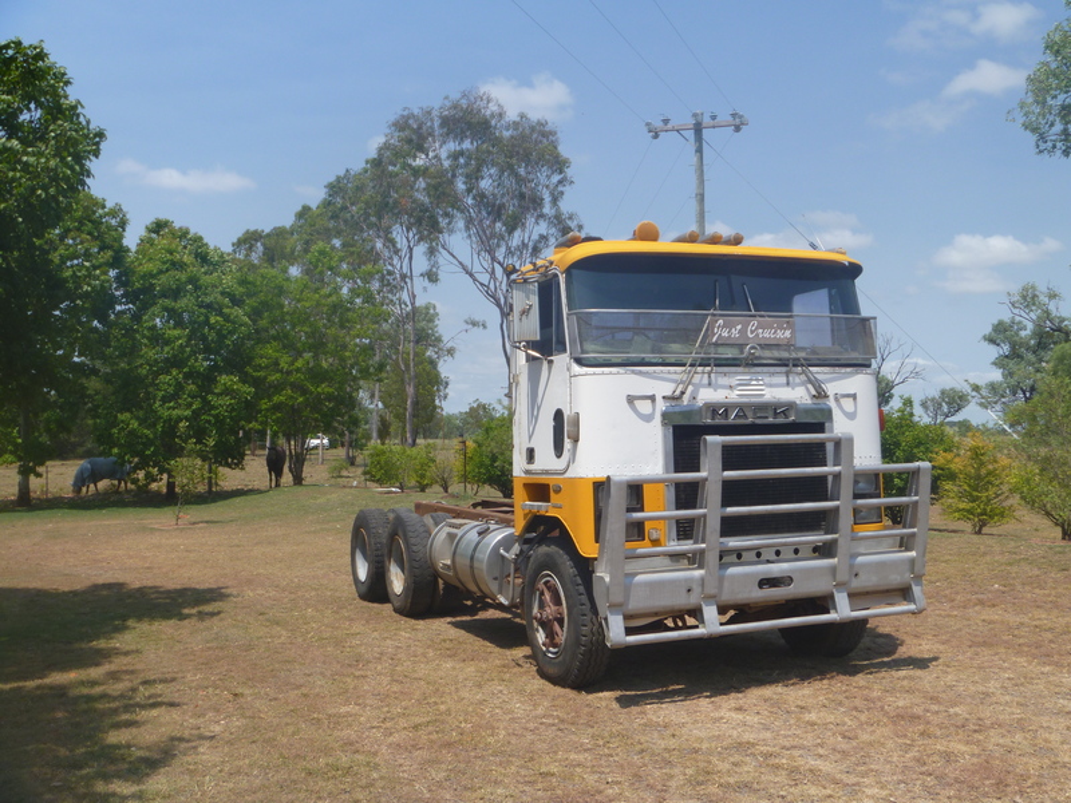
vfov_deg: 40.7
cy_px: 402
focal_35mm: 35
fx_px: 1083
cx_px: 536
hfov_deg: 52.6
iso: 80
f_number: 5.6
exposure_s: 1/400
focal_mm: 6.3
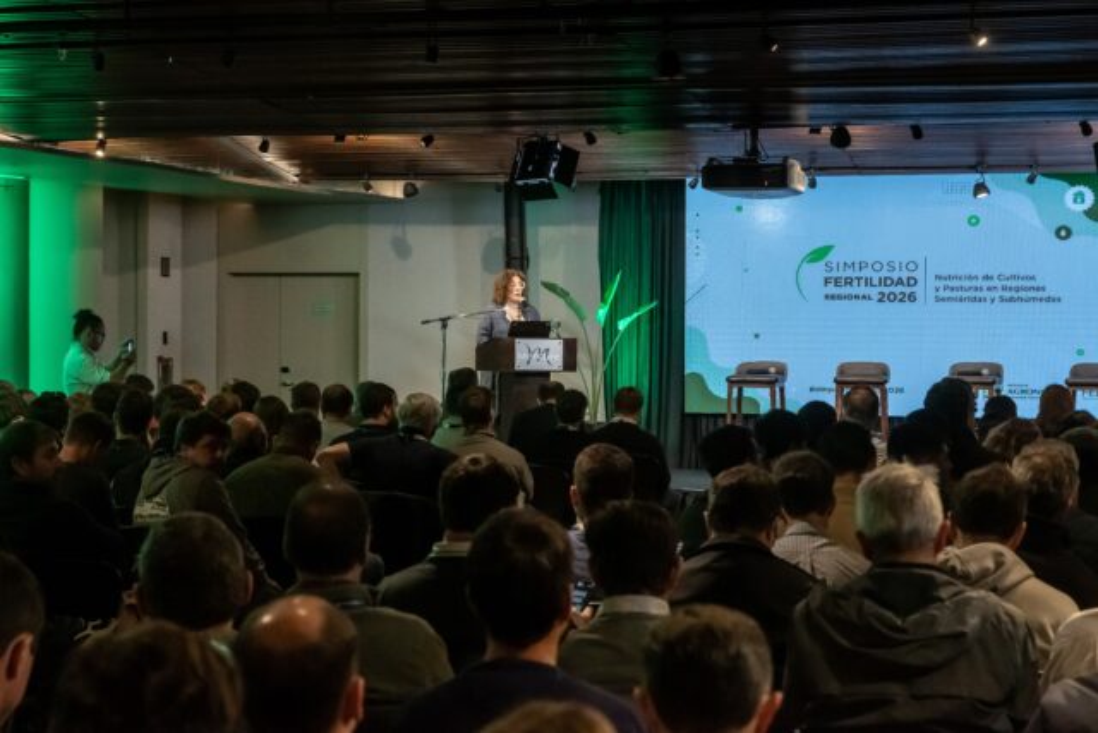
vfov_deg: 17.2
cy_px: 367
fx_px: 2415
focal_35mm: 79
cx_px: 532
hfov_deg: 25.6
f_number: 5.6
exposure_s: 1/200
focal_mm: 50
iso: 2500
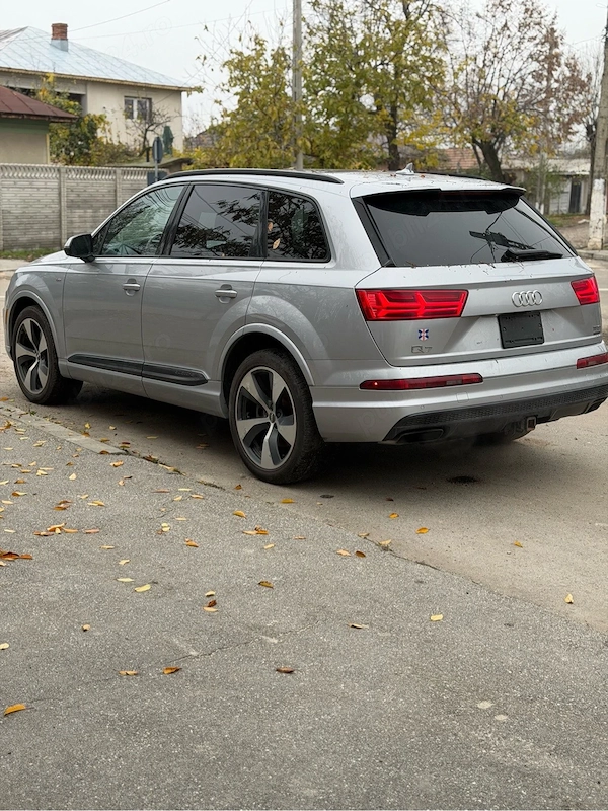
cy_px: 406
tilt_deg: -11.3
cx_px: 304
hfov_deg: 30.3
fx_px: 1124
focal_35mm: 48
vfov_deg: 39.7
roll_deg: -0.6
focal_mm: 6.76
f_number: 1.78
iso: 64
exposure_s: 1/478
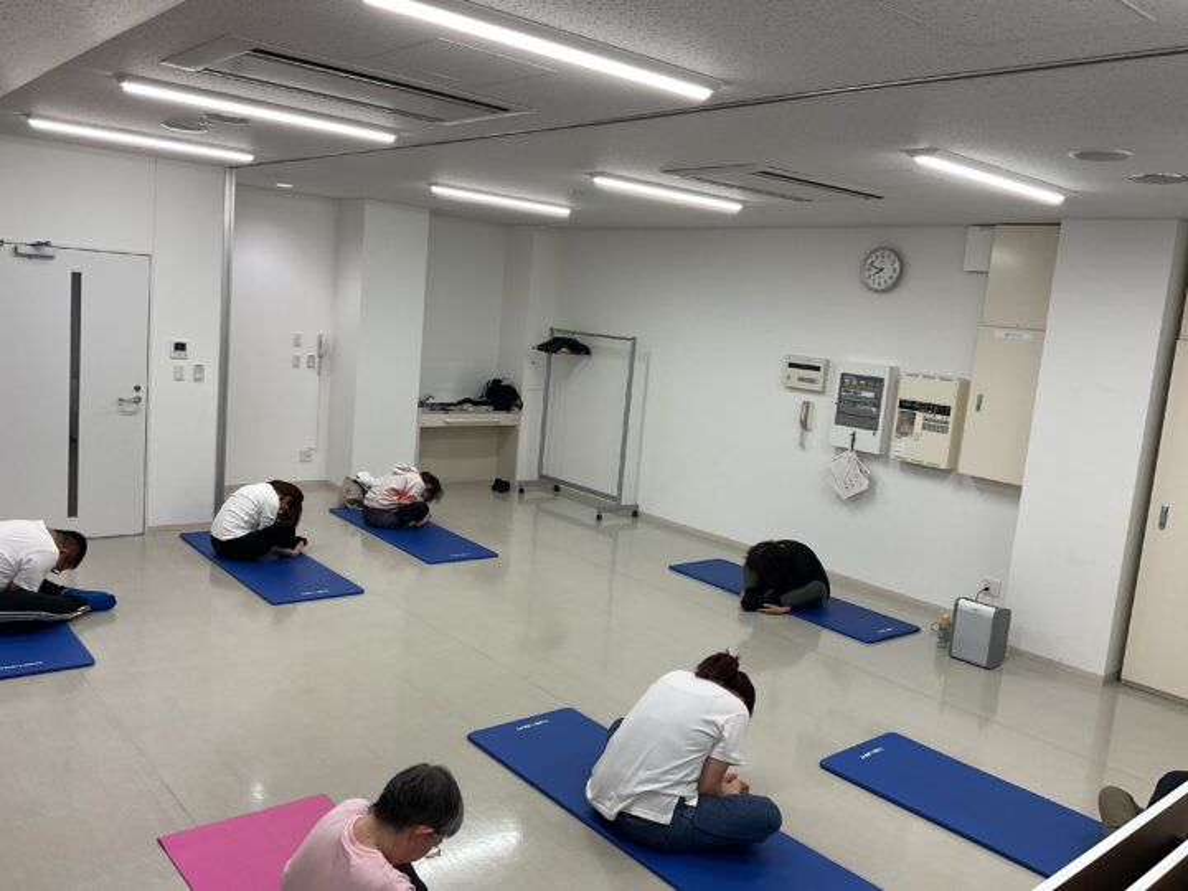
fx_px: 995
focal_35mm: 29
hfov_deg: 61.7
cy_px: 446
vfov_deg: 48.2
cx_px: 594
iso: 50
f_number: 1.8
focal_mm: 3
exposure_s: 1/100
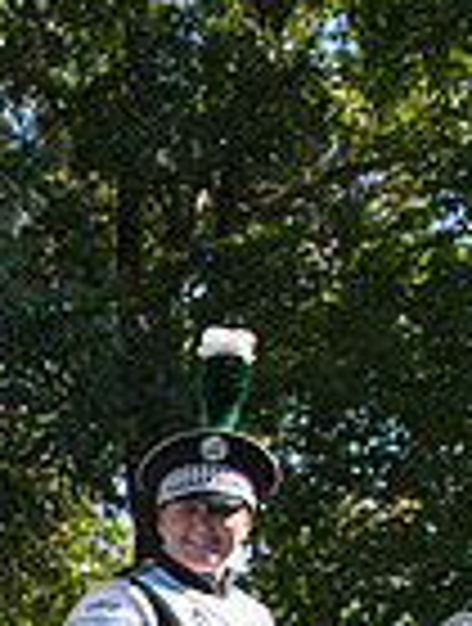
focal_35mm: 96
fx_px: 1737
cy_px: 840
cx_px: -638
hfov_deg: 12.4
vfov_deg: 18.8
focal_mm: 24
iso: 200
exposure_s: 1/800
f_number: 5.6
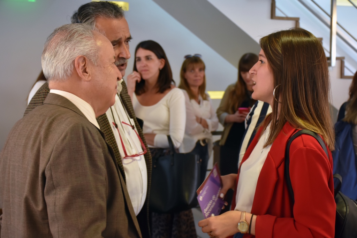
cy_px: 119
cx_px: 178
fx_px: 595
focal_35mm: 60
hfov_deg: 33.4
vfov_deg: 22.6
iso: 800
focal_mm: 40
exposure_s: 1/20
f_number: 4.5
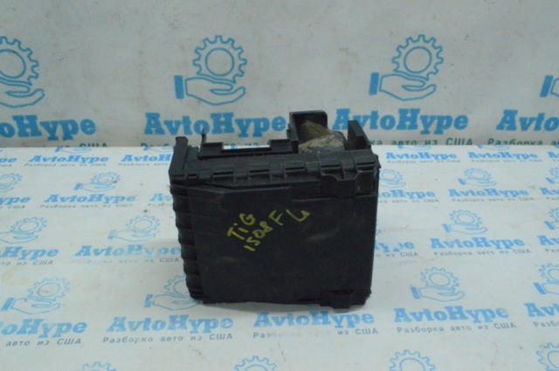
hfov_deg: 57.3
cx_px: 280
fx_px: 512
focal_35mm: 33
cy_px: 186
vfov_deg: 39.9
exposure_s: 1/60
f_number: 25
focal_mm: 22
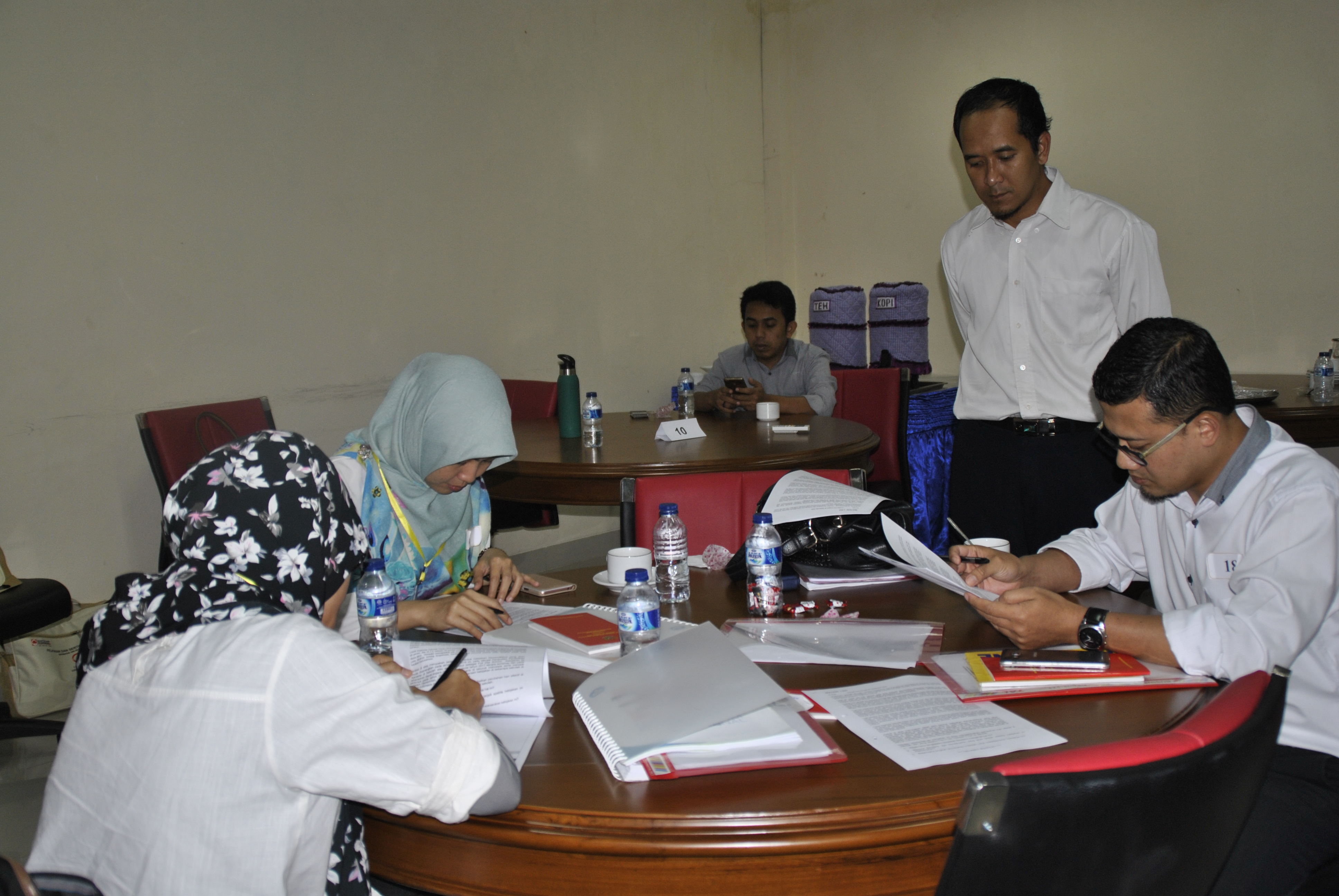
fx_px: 1564
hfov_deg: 46.3
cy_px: 448
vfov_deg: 32.0
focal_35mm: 42
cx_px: 670
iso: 200
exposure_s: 1/60
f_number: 4
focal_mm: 28
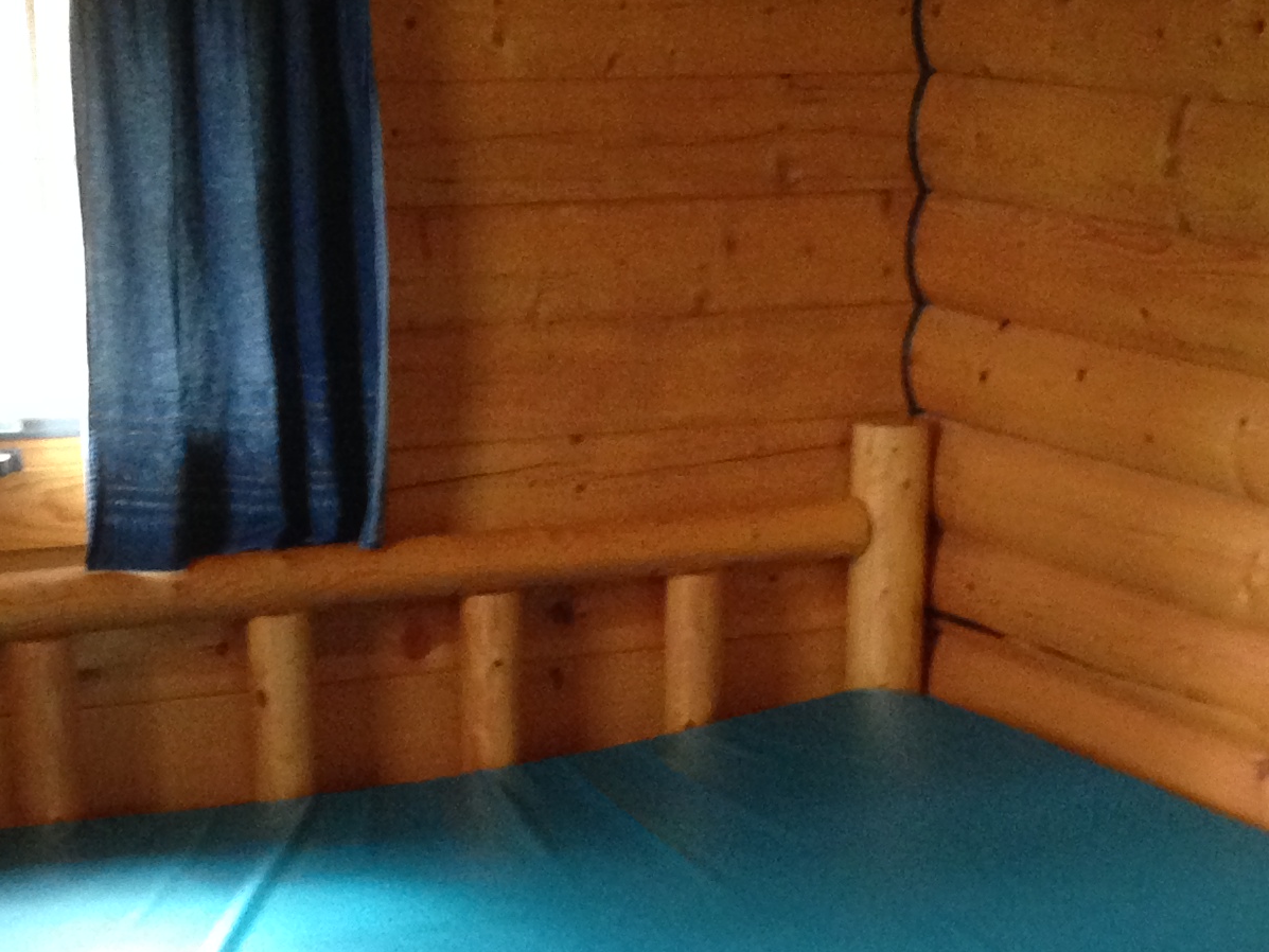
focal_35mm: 90
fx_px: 3300
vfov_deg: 15.9
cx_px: 761
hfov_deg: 21.7
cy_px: 1107
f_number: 2.4
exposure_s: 1/20
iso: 400
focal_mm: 4.12
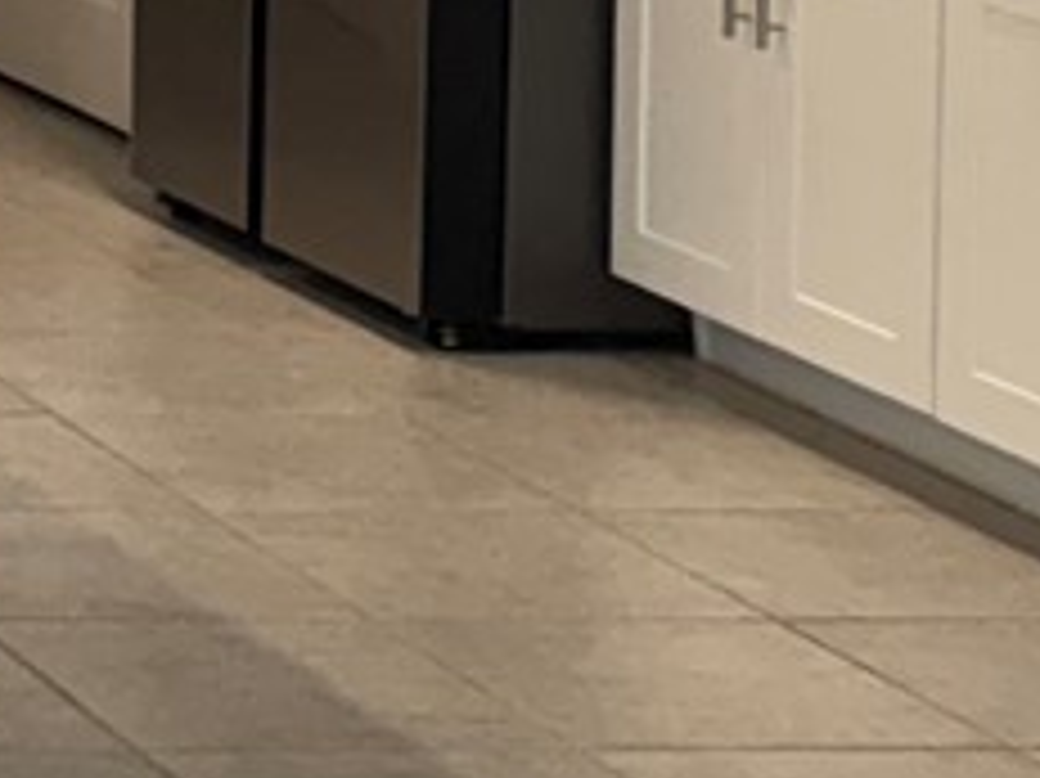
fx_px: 4985
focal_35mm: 166
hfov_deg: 9.9
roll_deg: +0.1
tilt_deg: -2.3
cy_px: -666
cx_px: -1724
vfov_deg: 8.6
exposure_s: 1/120
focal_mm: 6.76
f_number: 1.78
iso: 160
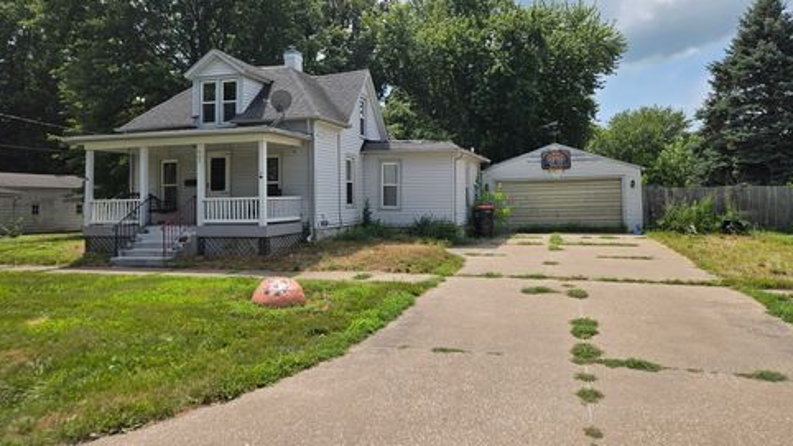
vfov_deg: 44.1
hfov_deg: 71.9
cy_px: 175
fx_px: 547
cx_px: 400
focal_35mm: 26
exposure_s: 1/2851
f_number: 1.8
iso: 25
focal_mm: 5.4
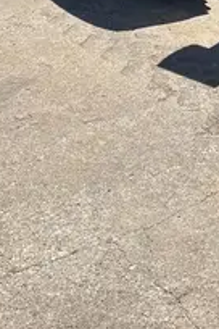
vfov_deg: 19.2
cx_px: 240
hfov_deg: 13.8
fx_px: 885
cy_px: -117
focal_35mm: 97
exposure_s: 1/4425
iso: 50
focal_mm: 5.96
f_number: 1.6
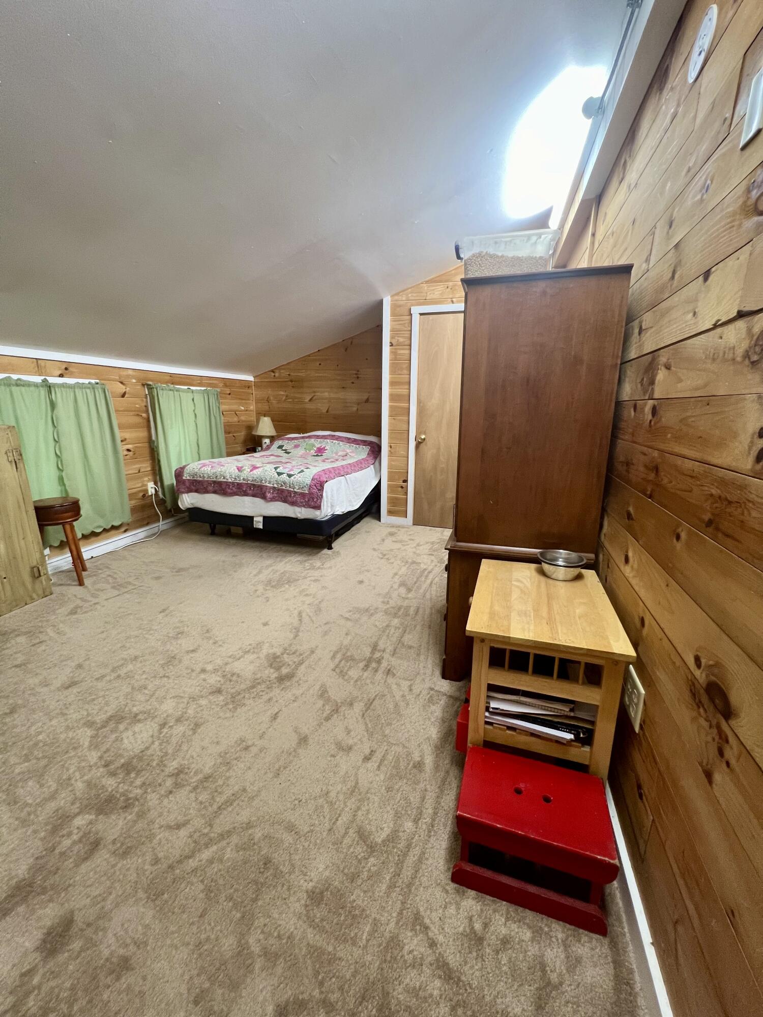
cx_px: 382
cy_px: 508
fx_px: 382
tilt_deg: -14.2
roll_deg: +0.1
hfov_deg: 89.9
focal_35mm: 13
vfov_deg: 106.2
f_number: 1.8
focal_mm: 1.57
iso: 200
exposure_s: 1/60
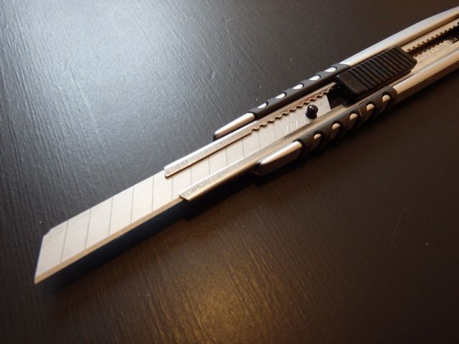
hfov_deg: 63.4
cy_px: 172
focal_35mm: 28
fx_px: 371
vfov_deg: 49.7
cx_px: 230
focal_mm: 5
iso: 400
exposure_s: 1/8
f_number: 3.9
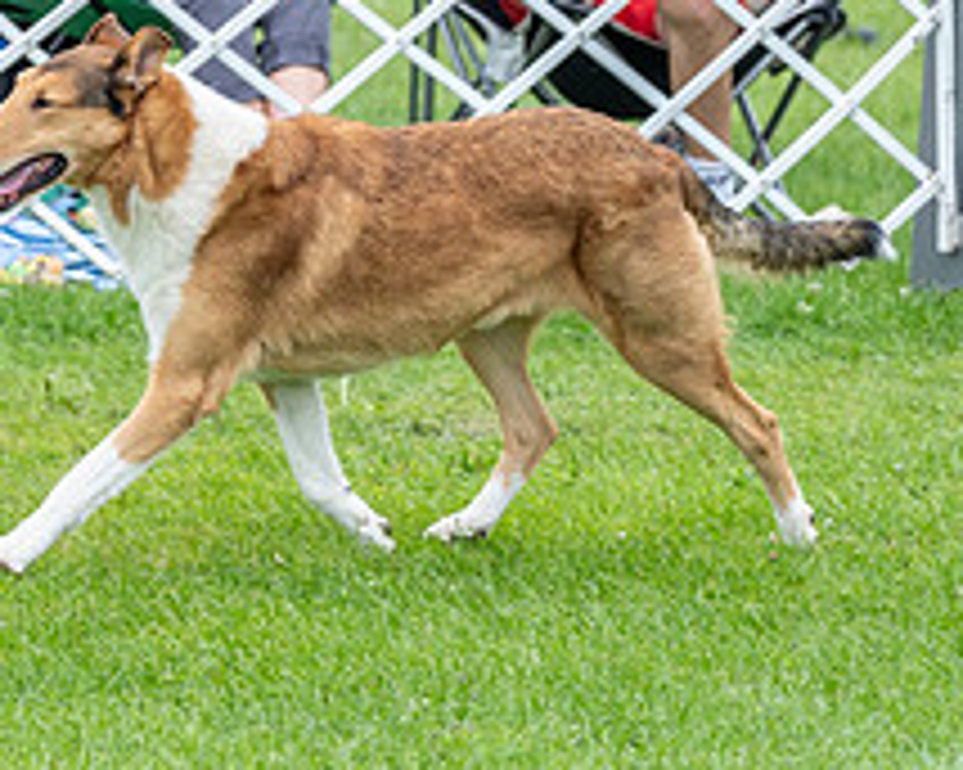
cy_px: -117
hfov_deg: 4.4
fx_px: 12392
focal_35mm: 435
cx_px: 79
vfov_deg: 3.6
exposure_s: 1/800
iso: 400
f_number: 5
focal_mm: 147
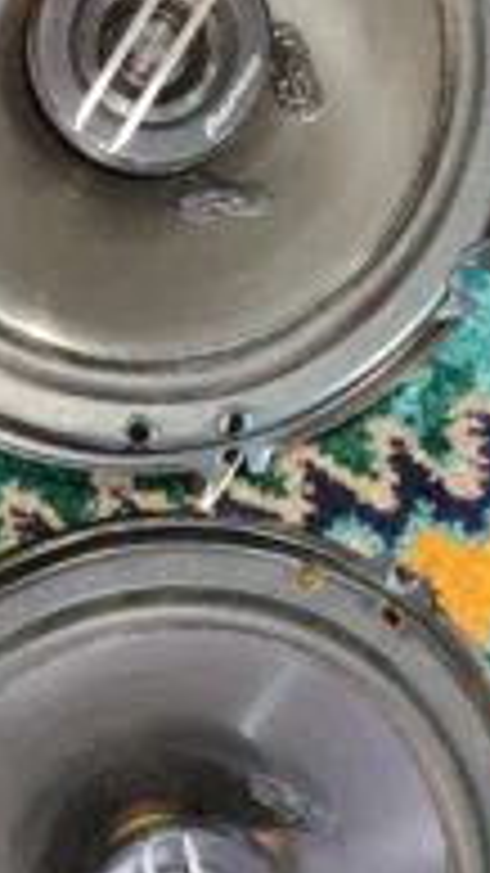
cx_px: 85
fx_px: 1248
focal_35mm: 54
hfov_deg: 21.9
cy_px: 450
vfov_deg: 38.5
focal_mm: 5.25
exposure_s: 1/25
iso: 2247
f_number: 1.75
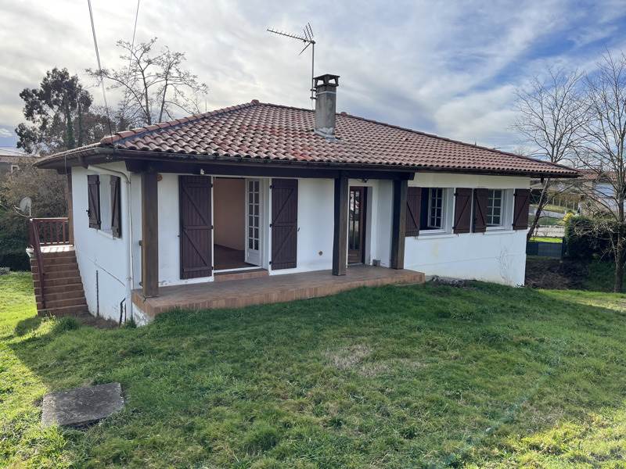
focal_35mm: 26
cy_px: 234
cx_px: 313
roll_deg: +0.5
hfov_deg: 67.3
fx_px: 470
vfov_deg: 53.1
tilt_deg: -6.5
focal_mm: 5.1
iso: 50
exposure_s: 1/2222
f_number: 1.6
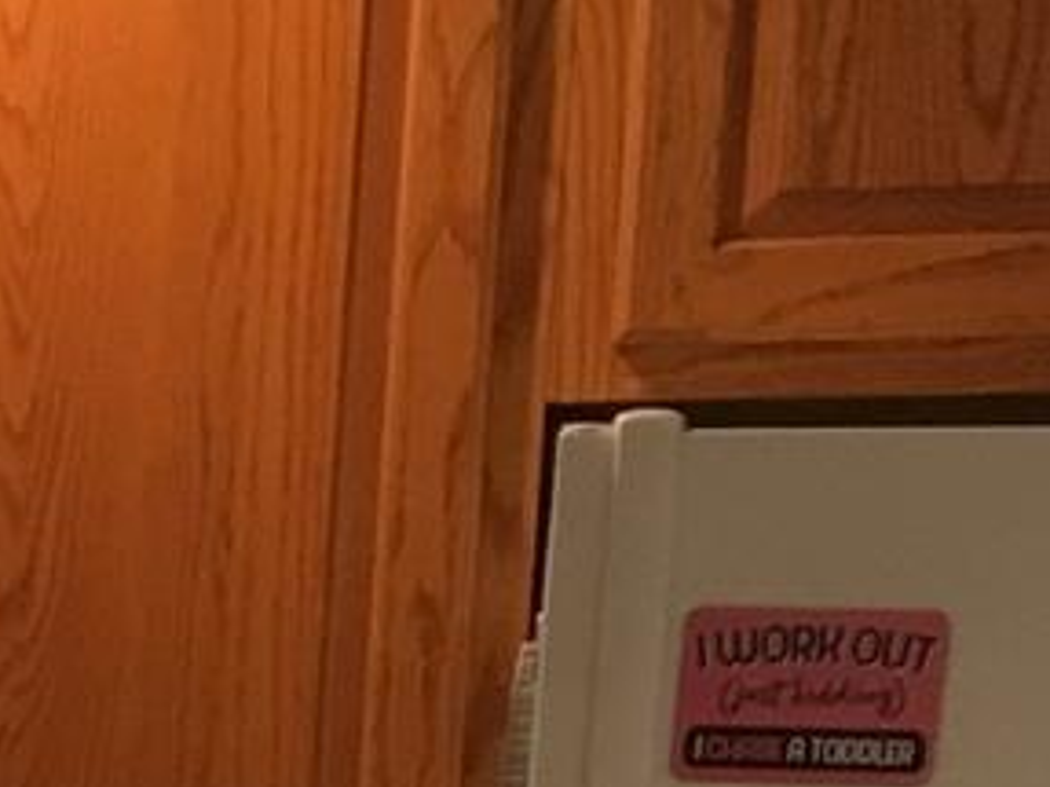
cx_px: -1555
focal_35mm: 207
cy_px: 1867
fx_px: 6276
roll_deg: +0.2
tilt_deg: -12.5
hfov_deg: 8.6
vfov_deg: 6.8
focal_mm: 4.15
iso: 80
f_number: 2.2
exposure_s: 1/30
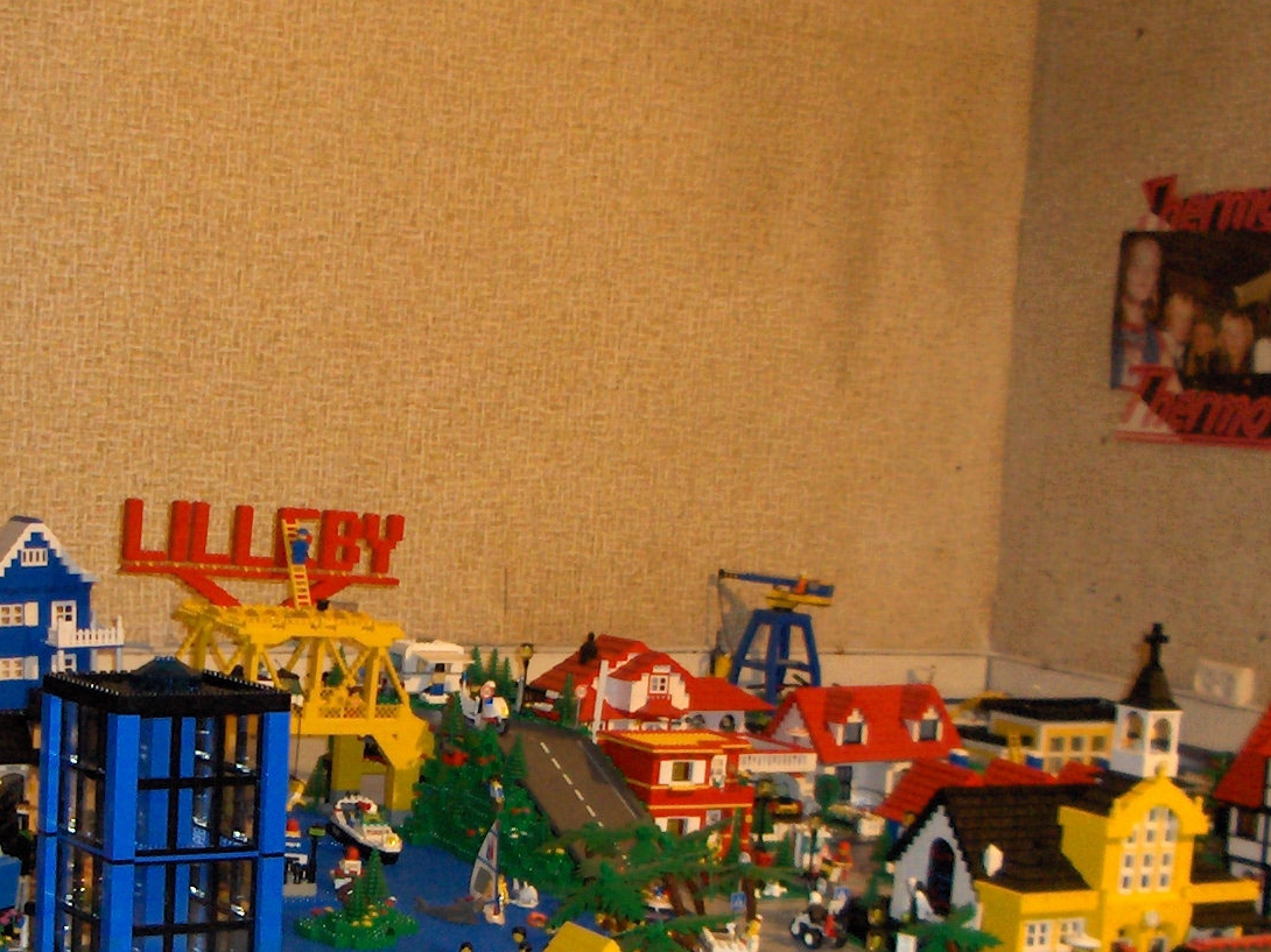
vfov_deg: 19.7
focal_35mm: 74
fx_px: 2716
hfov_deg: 25.9
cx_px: 267
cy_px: 745
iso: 100
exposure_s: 1/60
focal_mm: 5.8
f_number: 2.6
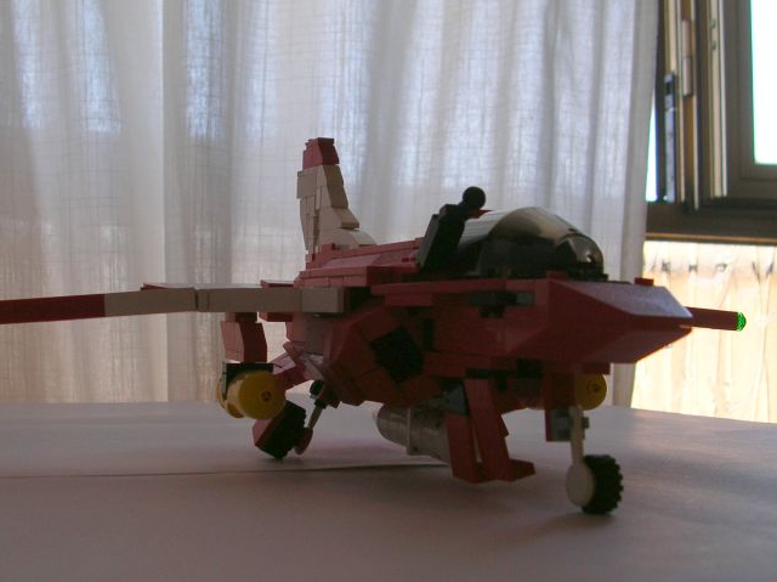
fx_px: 1121
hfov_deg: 38.2
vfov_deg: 29.0
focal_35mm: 50
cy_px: 336
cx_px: 342
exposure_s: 1/61
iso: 50
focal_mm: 6.6
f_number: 3
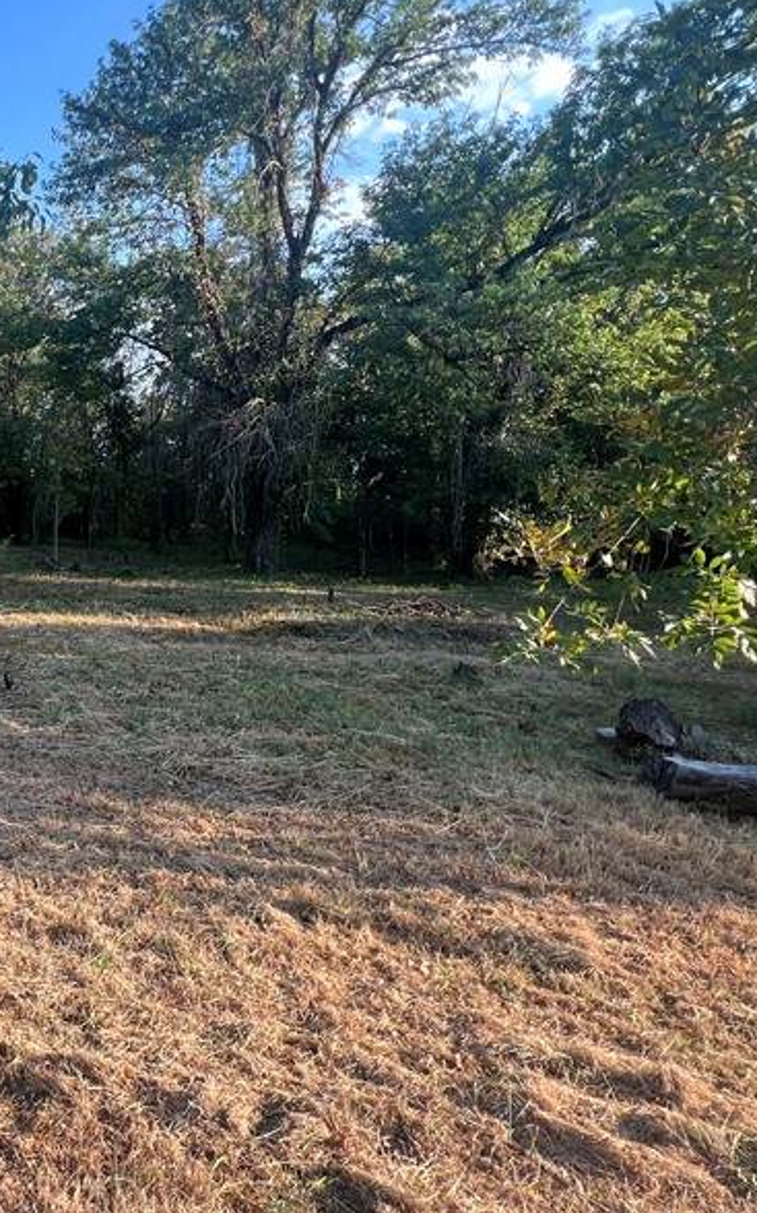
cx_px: -89
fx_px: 793
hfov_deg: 40.5
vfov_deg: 74.8
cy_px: 584
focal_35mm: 24
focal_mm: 1.57
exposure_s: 1/152
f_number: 1.8
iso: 32
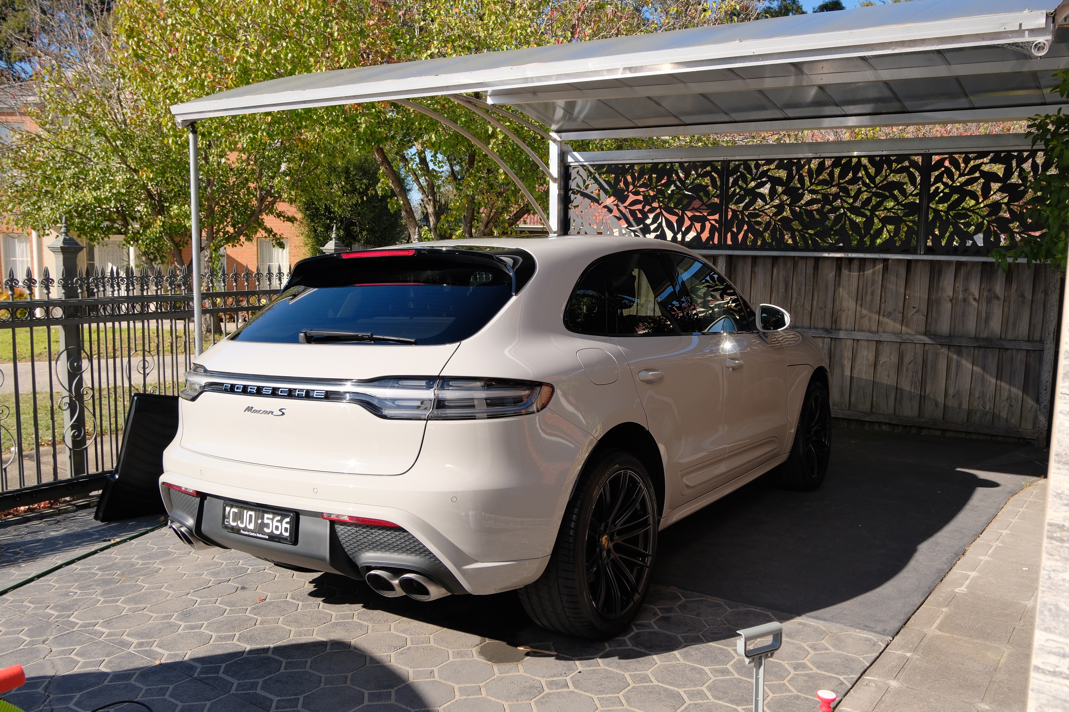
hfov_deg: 61.9
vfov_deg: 43.6
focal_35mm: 30
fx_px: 891
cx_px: 534
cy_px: 356
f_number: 5.6
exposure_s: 1/550
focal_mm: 19.7
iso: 320
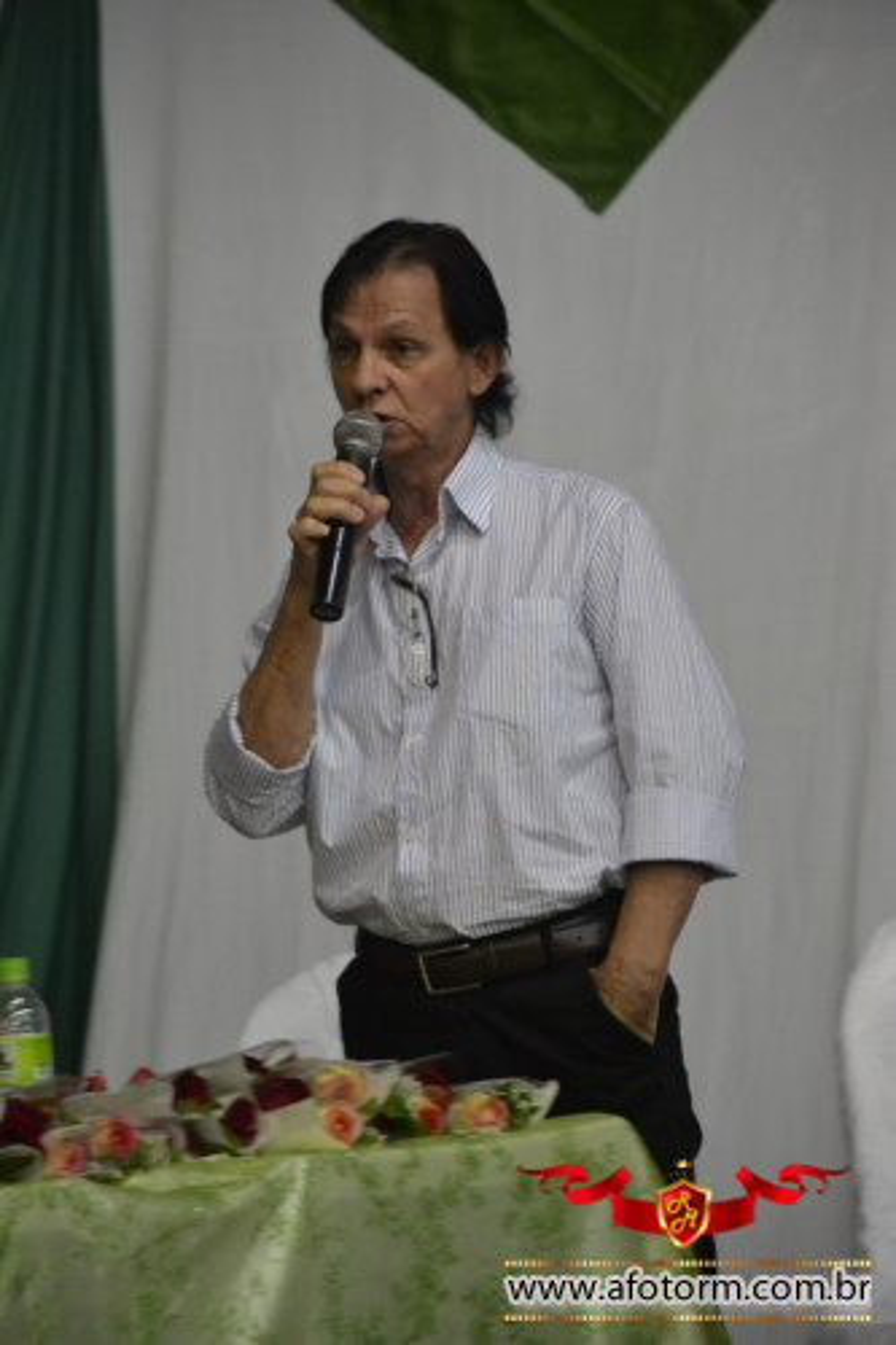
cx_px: 448
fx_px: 7565
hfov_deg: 6.8
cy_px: 672
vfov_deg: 10.2
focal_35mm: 202
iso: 3200
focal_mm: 135
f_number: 5.6
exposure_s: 1/25
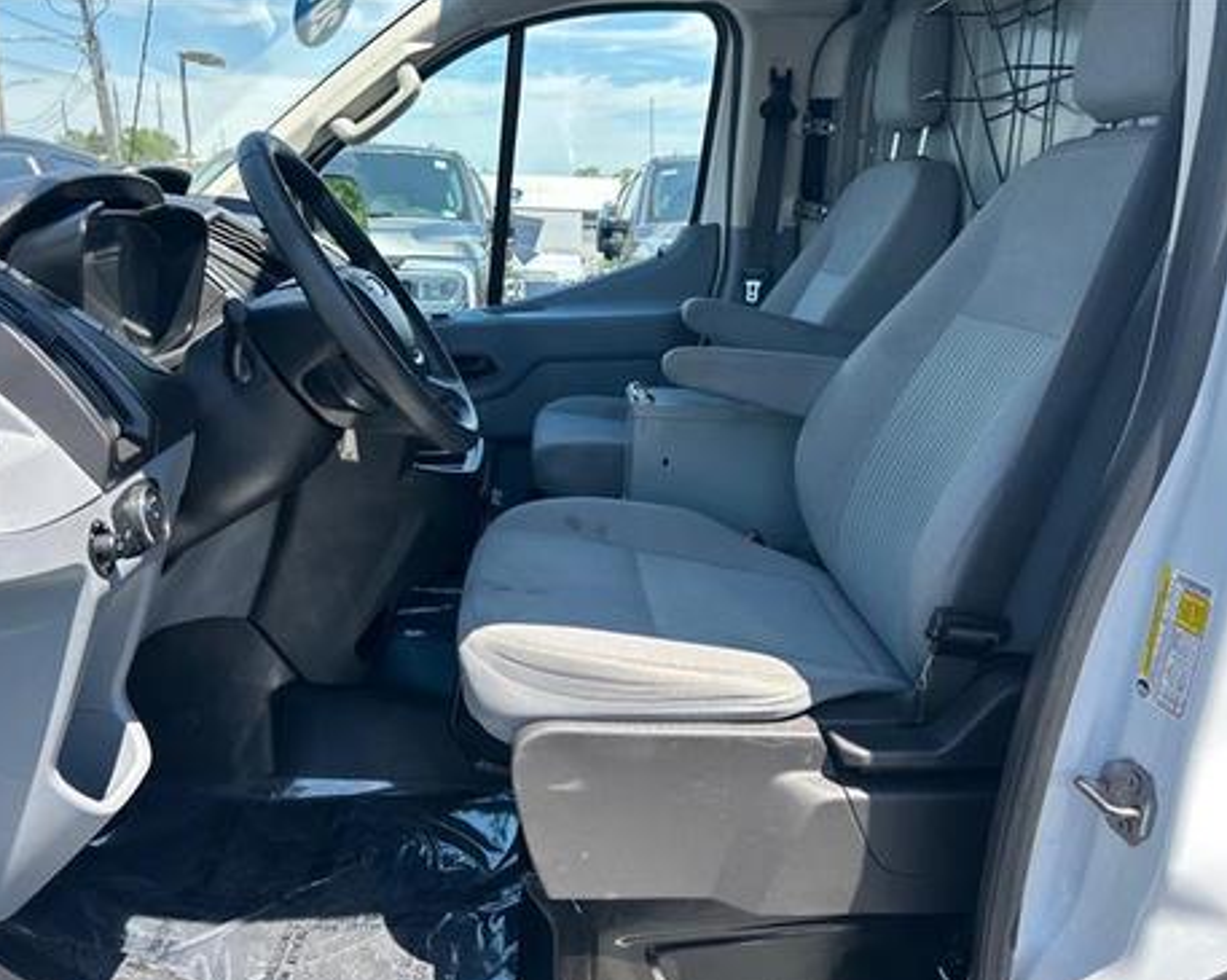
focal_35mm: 28
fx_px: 1016
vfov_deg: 51.5
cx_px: 644
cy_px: 497
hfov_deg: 62.2
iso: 50
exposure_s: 1/658
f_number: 1.5
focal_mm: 5.7
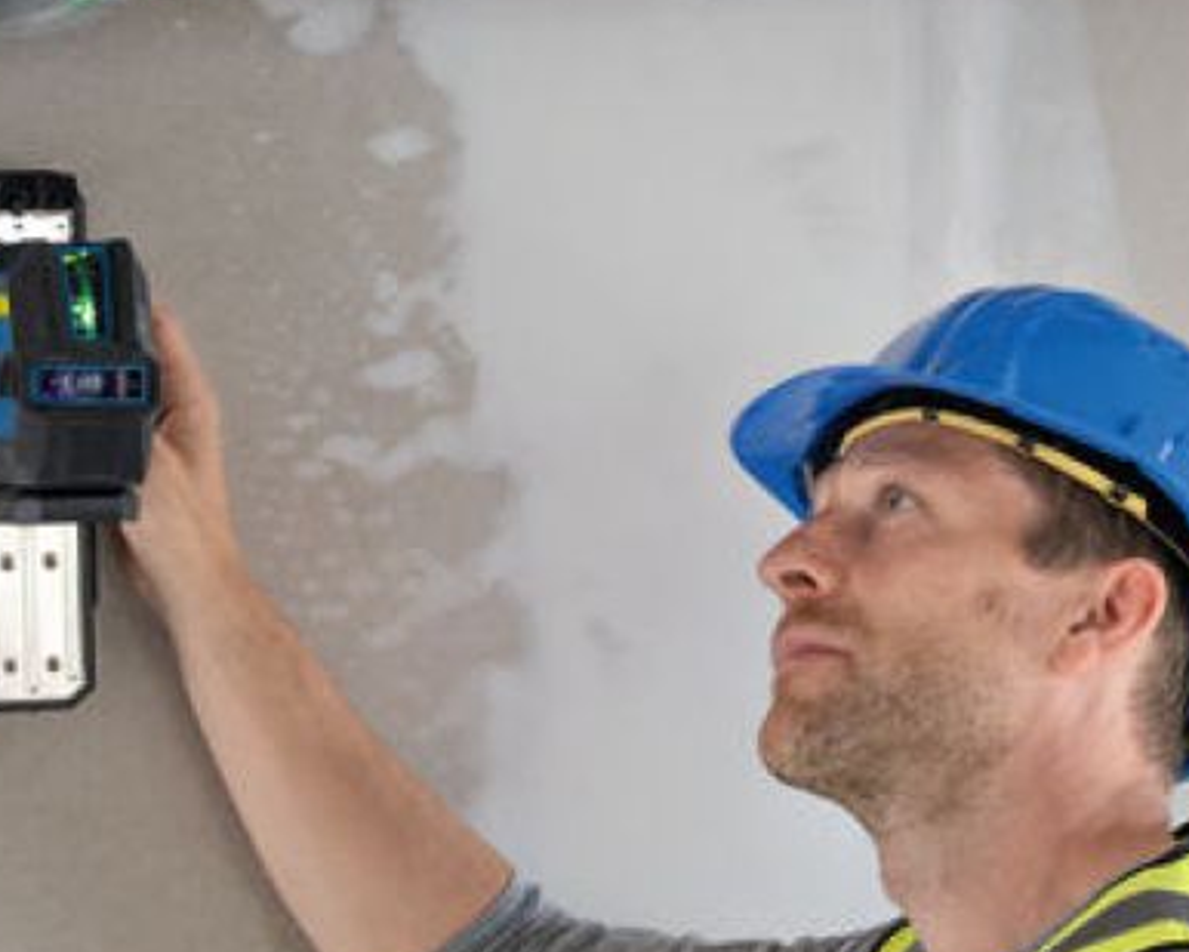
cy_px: 632
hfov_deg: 15.5
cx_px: 400
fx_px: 4365
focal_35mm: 124
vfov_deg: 12.4
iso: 1250
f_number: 7.1
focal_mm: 43
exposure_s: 1/160
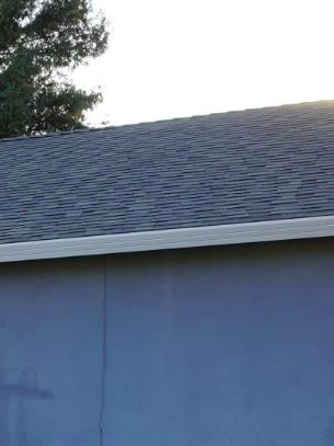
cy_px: 489
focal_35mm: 85
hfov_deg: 13.9
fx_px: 1094
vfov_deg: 21.8
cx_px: -387
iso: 100
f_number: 6.3
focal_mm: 16
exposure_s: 1/100
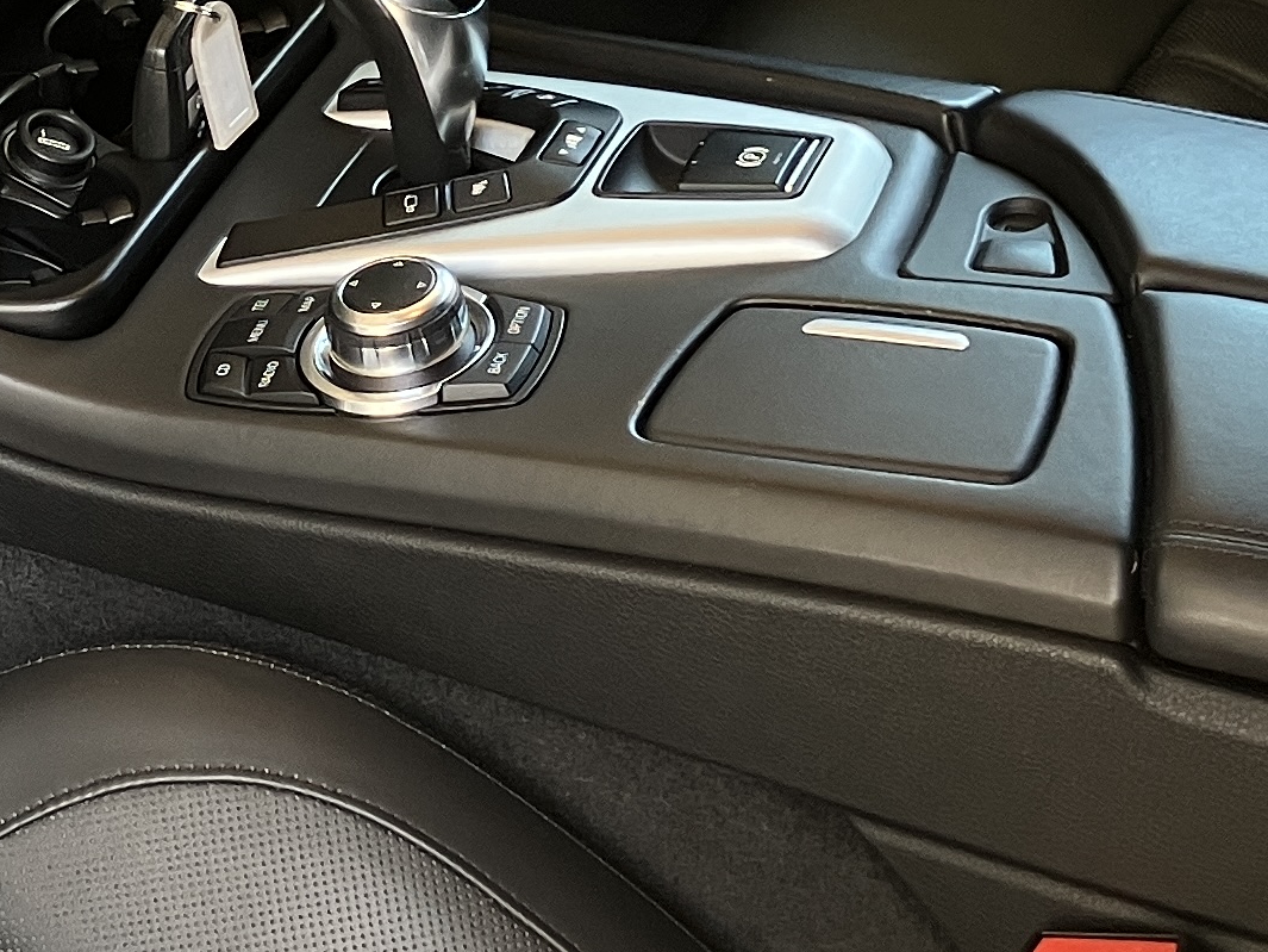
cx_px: 260
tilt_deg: -34.5
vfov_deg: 13.9
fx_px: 3883
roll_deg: +0.8
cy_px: 291
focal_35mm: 106
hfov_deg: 18.4
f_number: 1.8
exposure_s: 1/50
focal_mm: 3.99
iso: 50
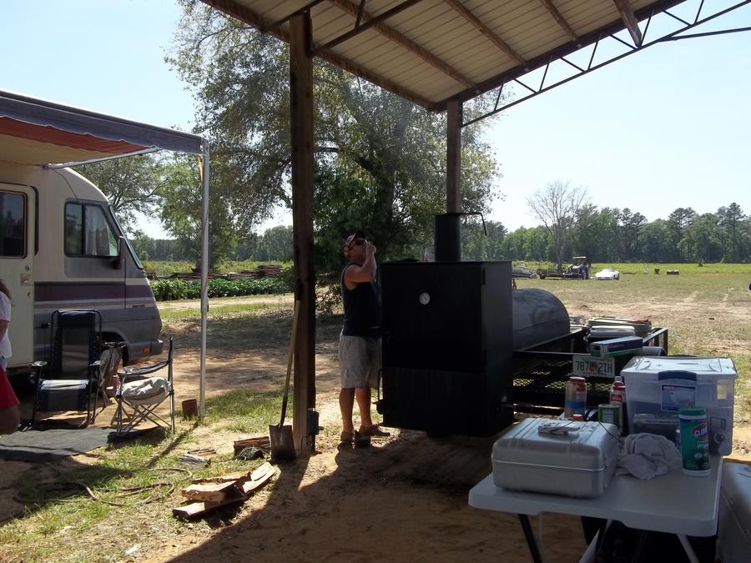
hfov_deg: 56.8
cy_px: 282
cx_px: 376
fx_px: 694
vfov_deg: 44.2
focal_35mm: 32
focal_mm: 5.7
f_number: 8.8
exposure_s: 1/80
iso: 64
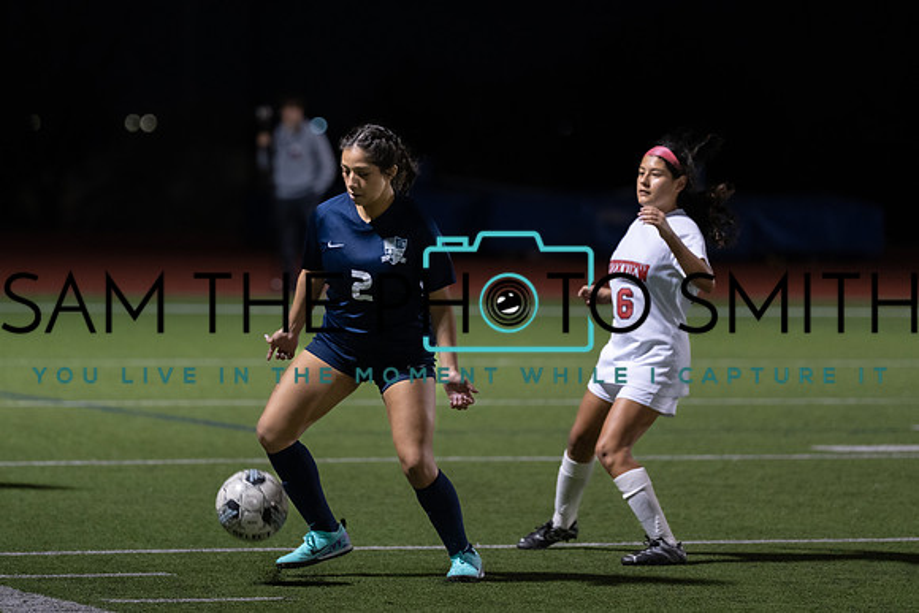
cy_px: 219
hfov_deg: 9.9
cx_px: 336
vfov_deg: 6.6
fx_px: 5313
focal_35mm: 208
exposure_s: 1/400
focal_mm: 155
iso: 2500
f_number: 2.8
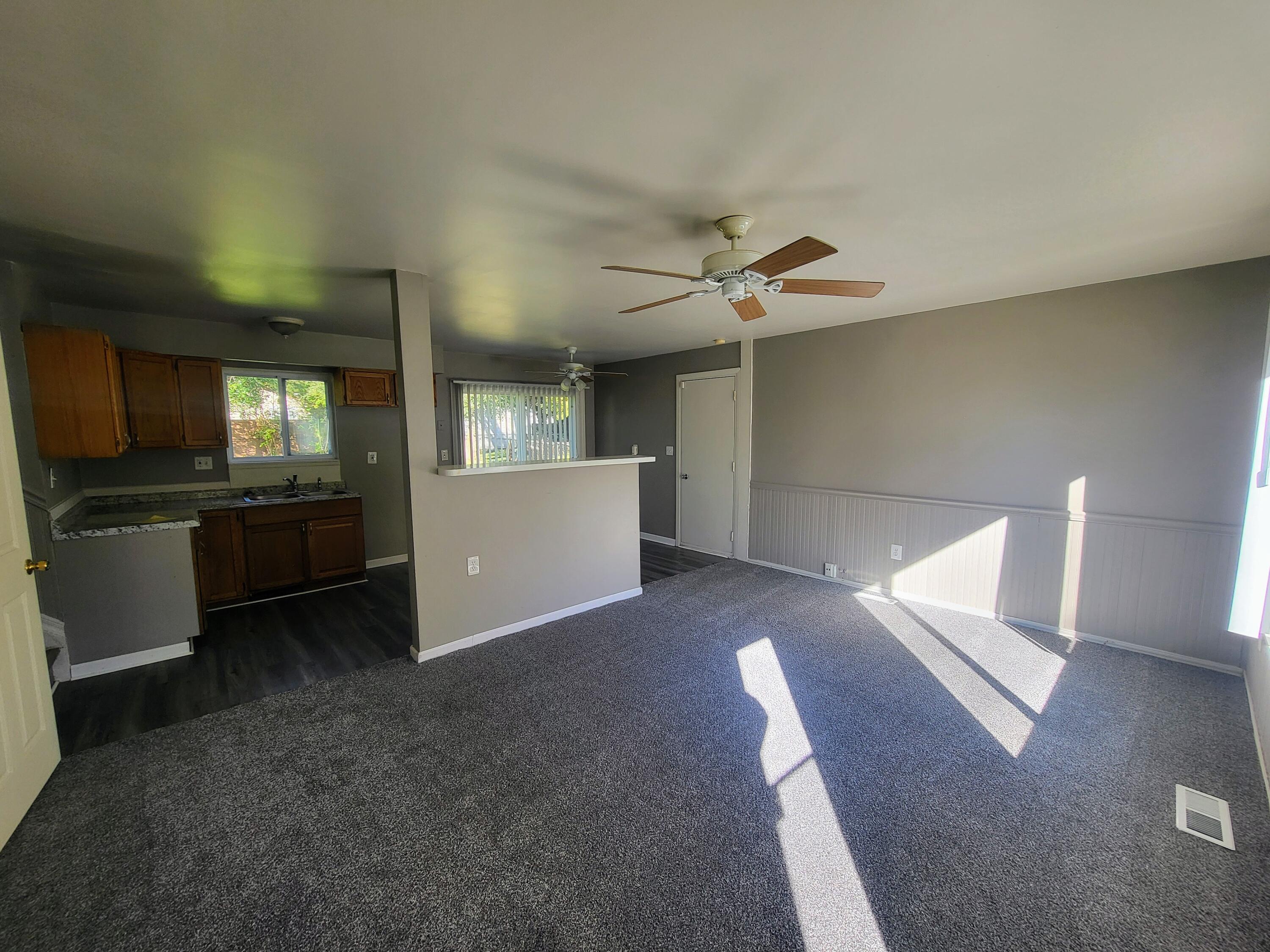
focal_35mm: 13
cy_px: 476
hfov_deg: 106.2
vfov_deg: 89.9
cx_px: 635
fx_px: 477
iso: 32
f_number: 2.2
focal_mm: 1.74
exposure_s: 1/60
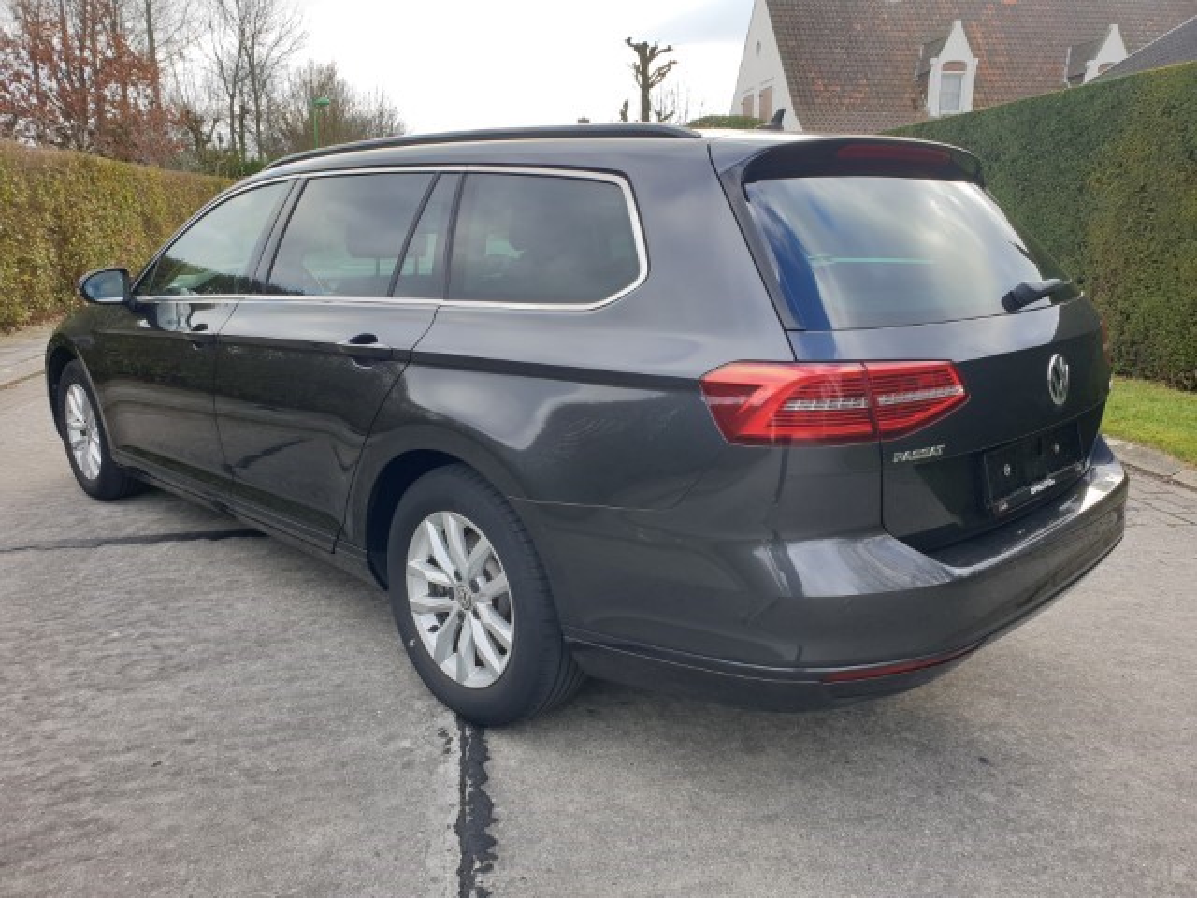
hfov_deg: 67.3
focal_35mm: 26
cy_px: 449
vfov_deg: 53.1
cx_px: 598
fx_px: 899
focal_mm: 4.3
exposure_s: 1/156
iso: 50
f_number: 2.4
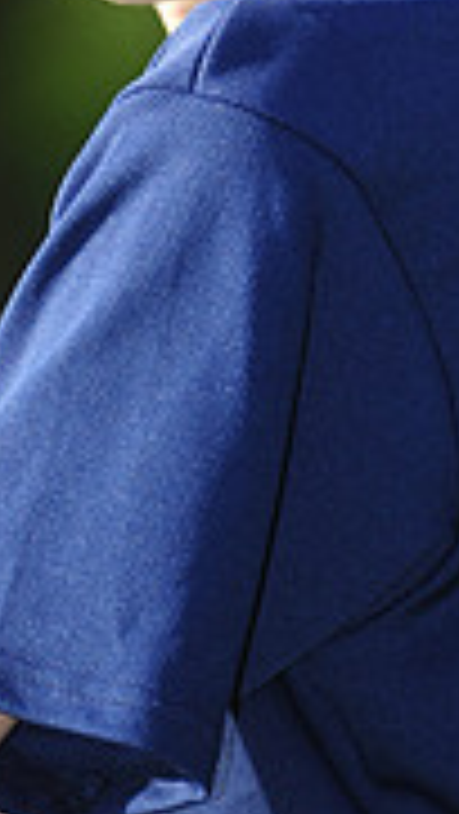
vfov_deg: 3.2
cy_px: -166
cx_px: -22
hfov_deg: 1.8
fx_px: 14520
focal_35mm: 672
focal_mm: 200
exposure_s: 1/800
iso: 200
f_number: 4
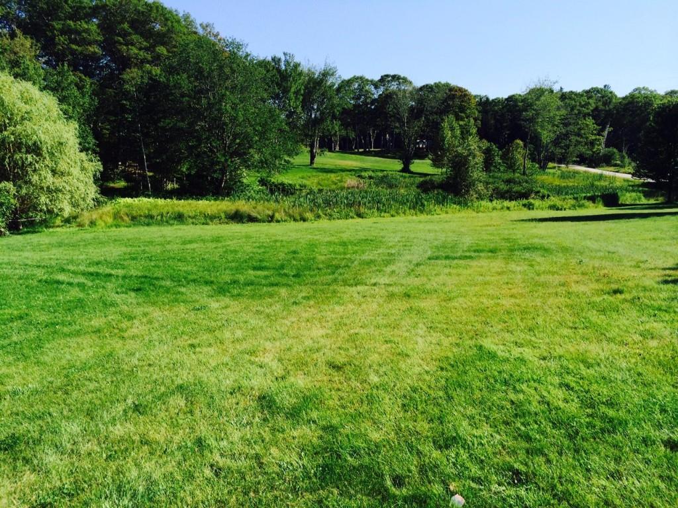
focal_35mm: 30
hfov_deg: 60.0
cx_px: 339
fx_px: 588
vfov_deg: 46.8
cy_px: 254
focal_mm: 4.12
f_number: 2.2
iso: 32
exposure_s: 1/1709
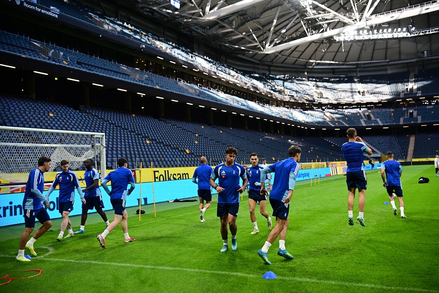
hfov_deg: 54.5
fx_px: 427
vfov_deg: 37.8
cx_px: 220
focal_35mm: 35
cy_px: 146
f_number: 2.8
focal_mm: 35
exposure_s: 1/800
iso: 640
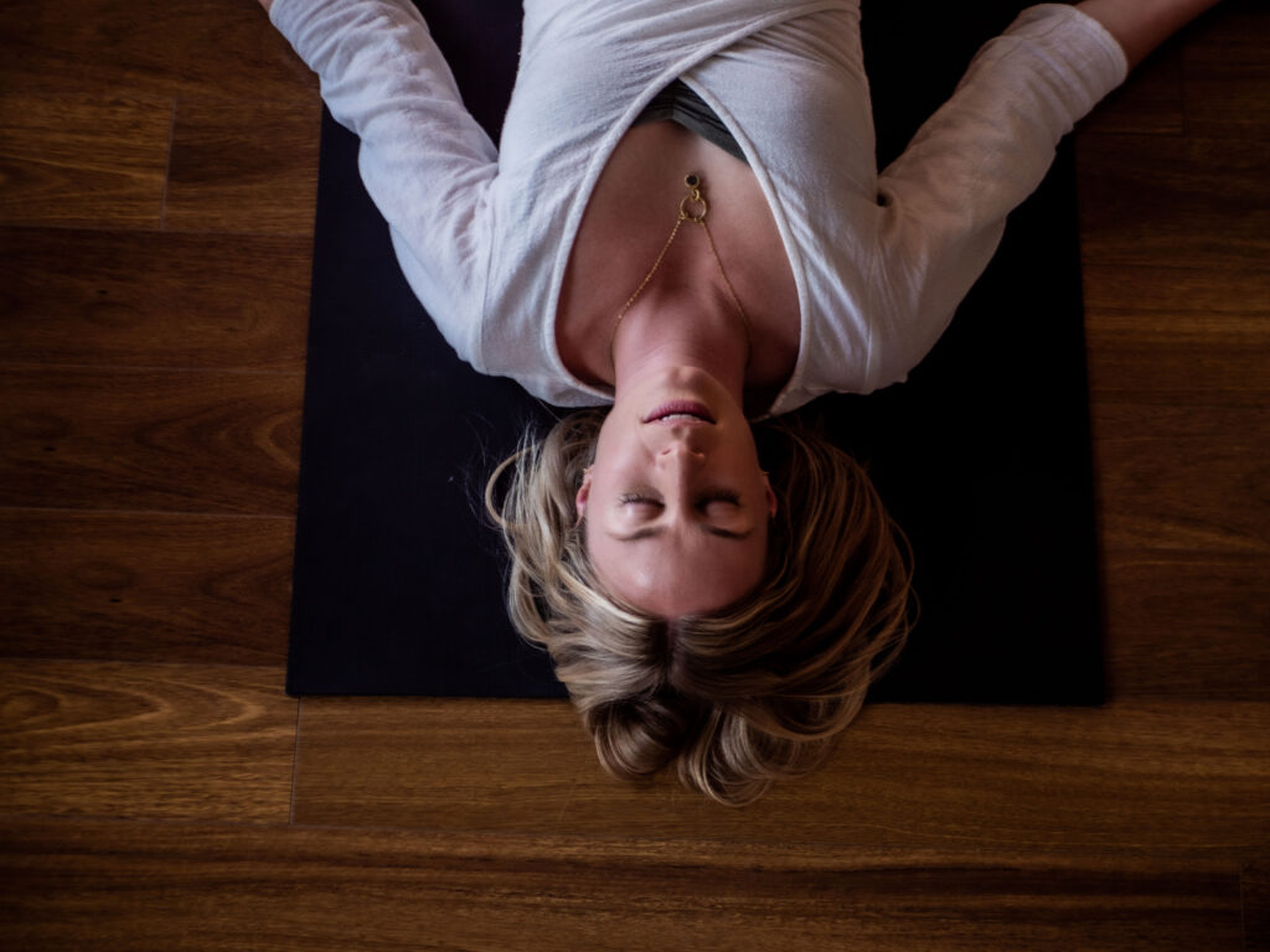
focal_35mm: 50
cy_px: 476
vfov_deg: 29.1
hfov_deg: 38.2
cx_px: 635
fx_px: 1834
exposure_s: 1/80
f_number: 2.2
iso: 200
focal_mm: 25
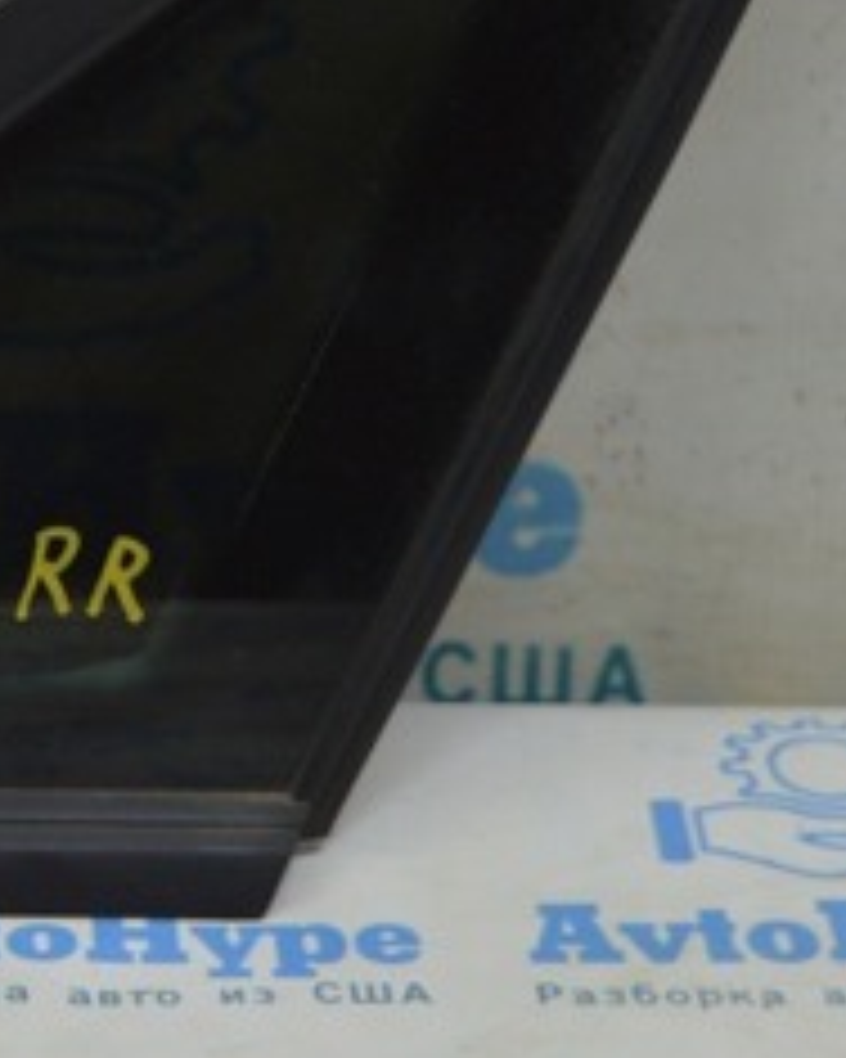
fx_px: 4319
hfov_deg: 11.0
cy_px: 151
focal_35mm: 138
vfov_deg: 13.9
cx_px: -90
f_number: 5.6
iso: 400
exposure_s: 1/40
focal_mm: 36
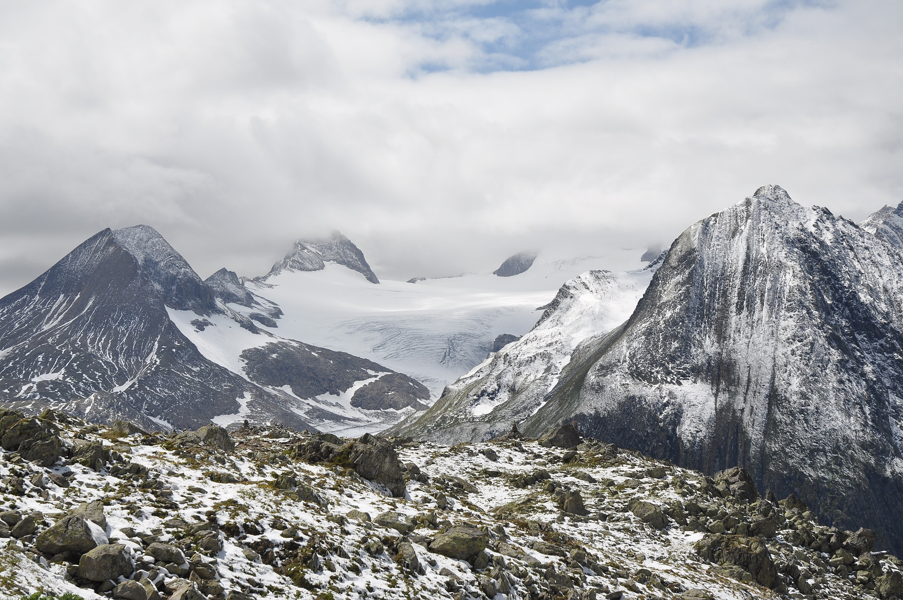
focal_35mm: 78
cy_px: 300
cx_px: 452
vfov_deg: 17.4
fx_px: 1954
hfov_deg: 26.0
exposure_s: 1/1000
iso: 200
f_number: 8
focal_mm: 52
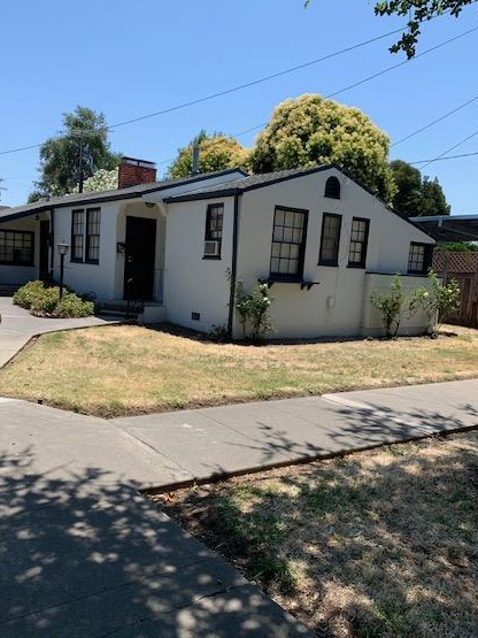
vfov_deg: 59.9
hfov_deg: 46.7
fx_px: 553
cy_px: 345
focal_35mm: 30
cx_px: 207
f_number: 1.8
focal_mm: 4.25
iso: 25
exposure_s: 1/1916
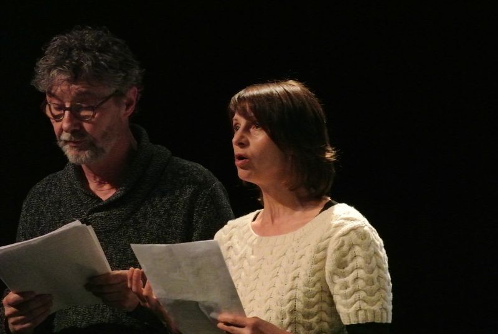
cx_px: 249
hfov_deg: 6.9
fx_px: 4117
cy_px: 167
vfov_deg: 4.6
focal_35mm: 297
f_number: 5.6
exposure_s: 1/40
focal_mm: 110
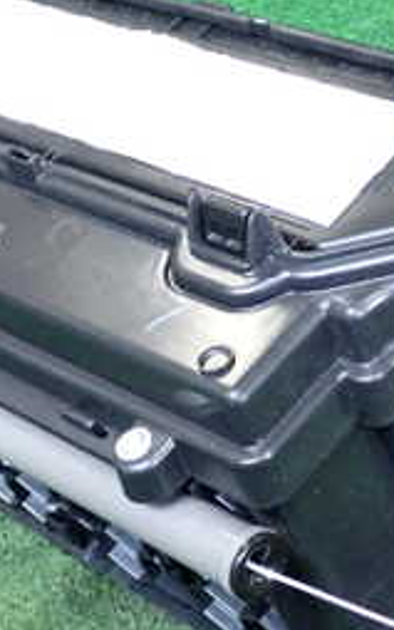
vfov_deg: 21.8
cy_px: 397
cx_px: 339
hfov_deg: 13.7
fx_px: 1630
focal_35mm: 95
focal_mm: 6.83
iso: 800
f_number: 2.7
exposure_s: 1/125
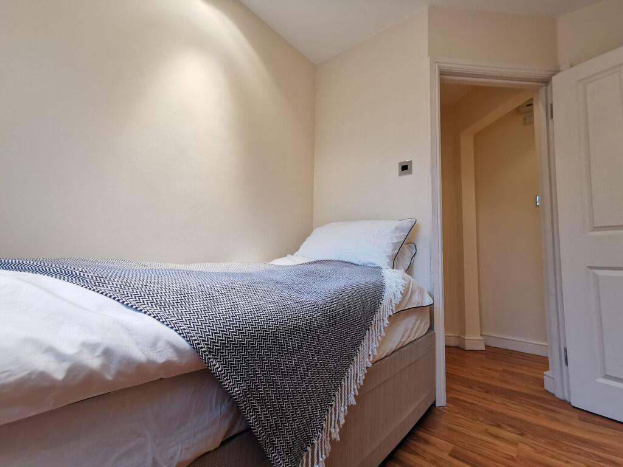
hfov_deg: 94.5
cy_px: 234
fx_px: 288
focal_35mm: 16
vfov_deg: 78.1
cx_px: 312
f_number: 2.2
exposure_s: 1/50
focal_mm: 2.35
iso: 250
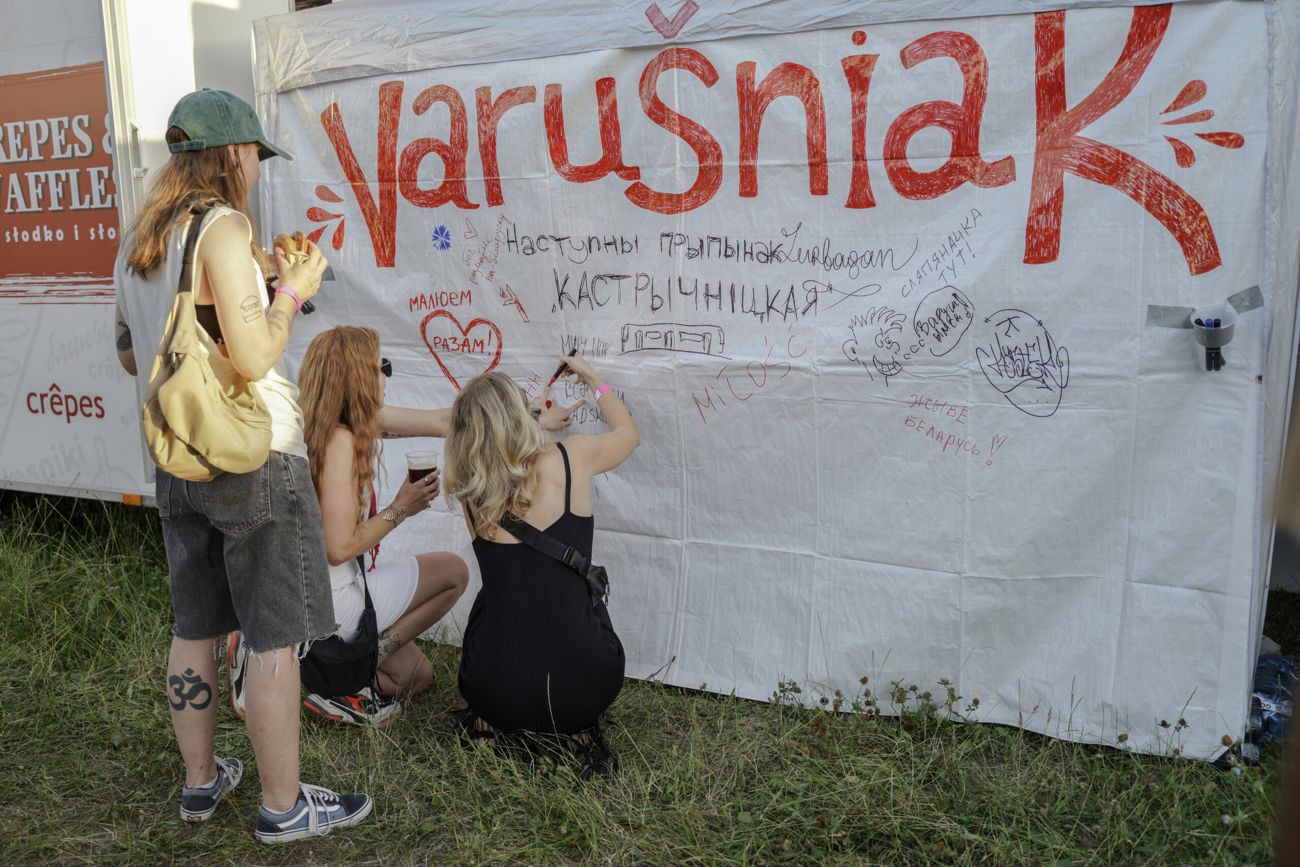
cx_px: 650
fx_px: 1228
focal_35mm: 34
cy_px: 434
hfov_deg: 55.8
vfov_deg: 38.9
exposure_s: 1/160
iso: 100
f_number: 3.2
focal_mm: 34
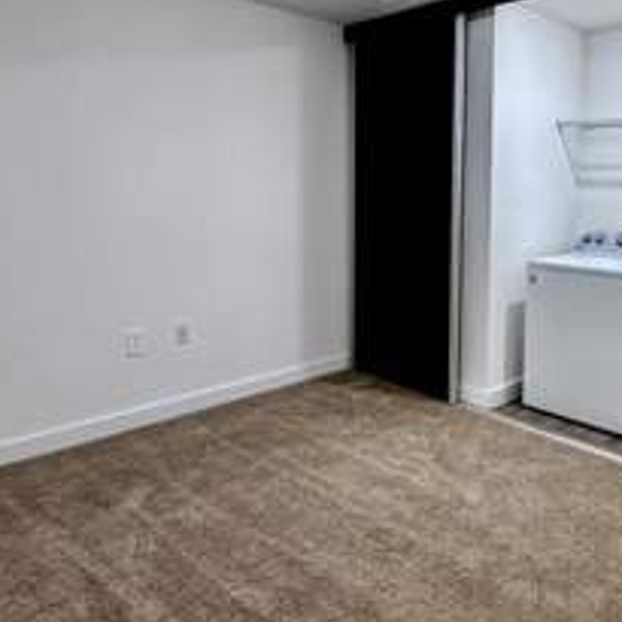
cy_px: 252
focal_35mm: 29
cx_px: 449
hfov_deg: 53.6
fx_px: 590
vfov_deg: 55.3
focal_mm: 2.22
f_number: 2.2
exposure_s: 1/60
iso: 160
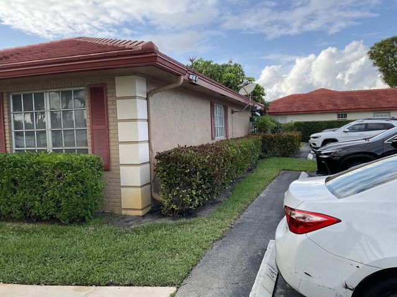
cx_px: 198
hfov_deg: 61.7
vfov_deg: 48.2
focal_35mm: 29
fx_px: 333
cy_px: 148
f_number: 1.8
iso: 16
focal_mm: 3
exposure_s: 1/540
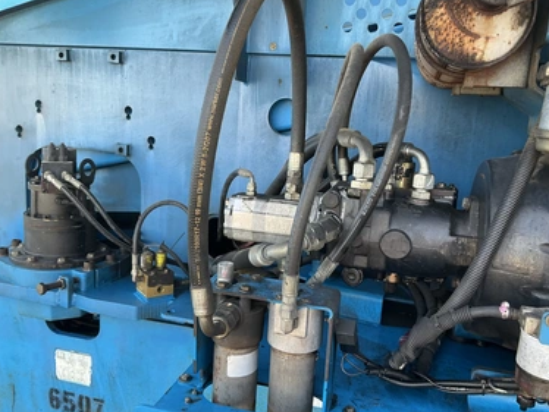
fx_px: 492
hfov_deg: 58.3
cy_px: 216
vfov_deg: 45.5
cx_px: 285
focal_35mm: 31
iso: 40
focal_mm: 3
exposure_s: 1/122
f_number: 1.8
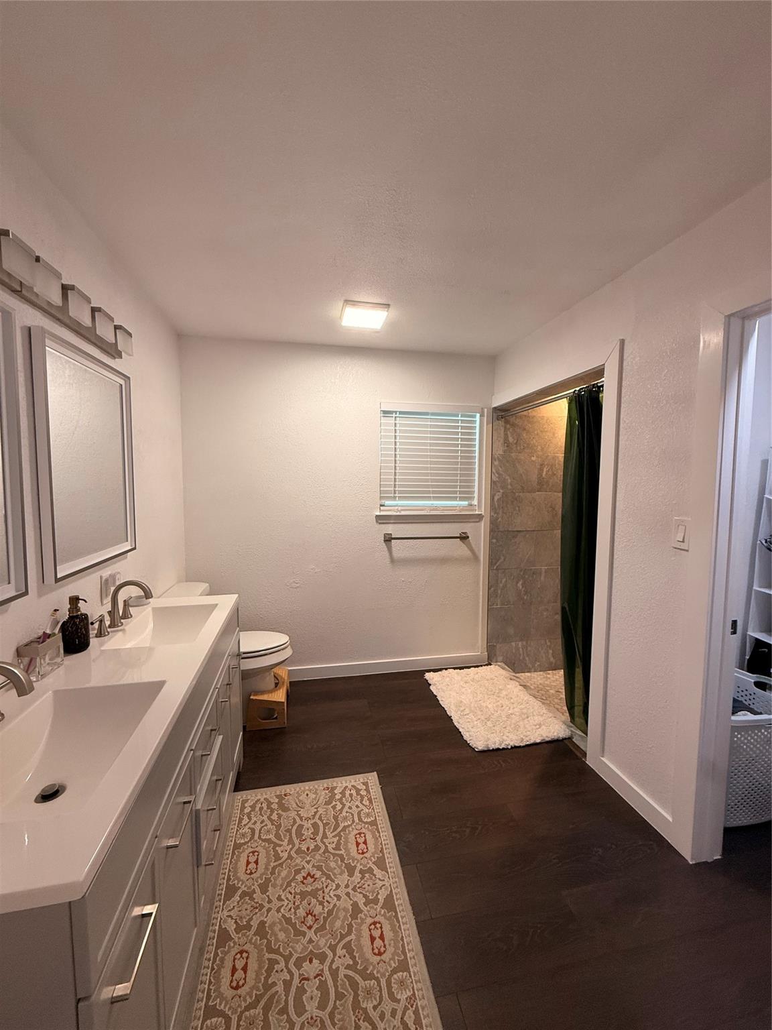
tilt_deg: -3.4
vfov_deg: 102.1
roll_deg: -0.9
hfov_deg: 85.7
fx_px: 416
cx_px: 386
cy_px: 515
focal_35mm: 14
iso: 320
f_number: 2.2
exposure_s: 1/120
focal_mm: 2.22
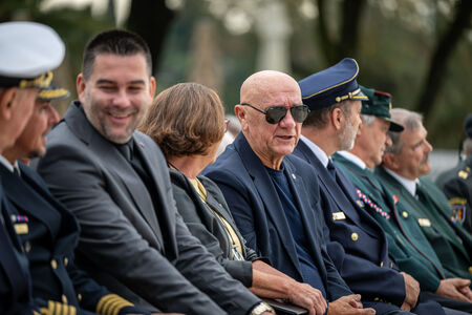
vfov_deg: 6.9
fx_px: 2622
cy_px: 158
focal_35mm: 200
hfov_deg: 10.3
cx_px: 236
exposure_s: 1/320
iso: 80
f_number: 2.8
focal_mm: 200
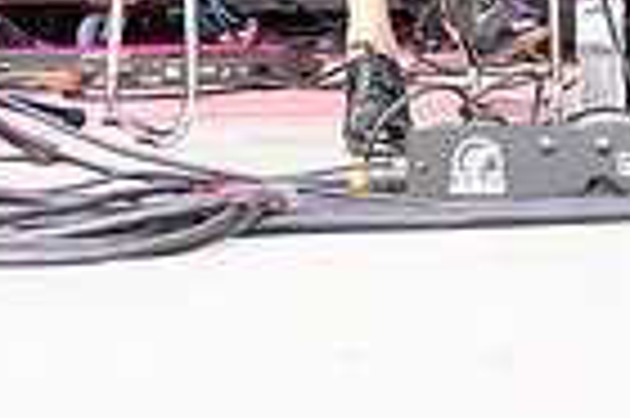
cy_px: -445
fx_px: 2604
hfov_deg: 13.3
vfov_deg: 8.6
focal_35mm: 149
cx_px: 810
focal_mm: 36
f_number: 5.6
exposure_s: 1/250
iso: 3200
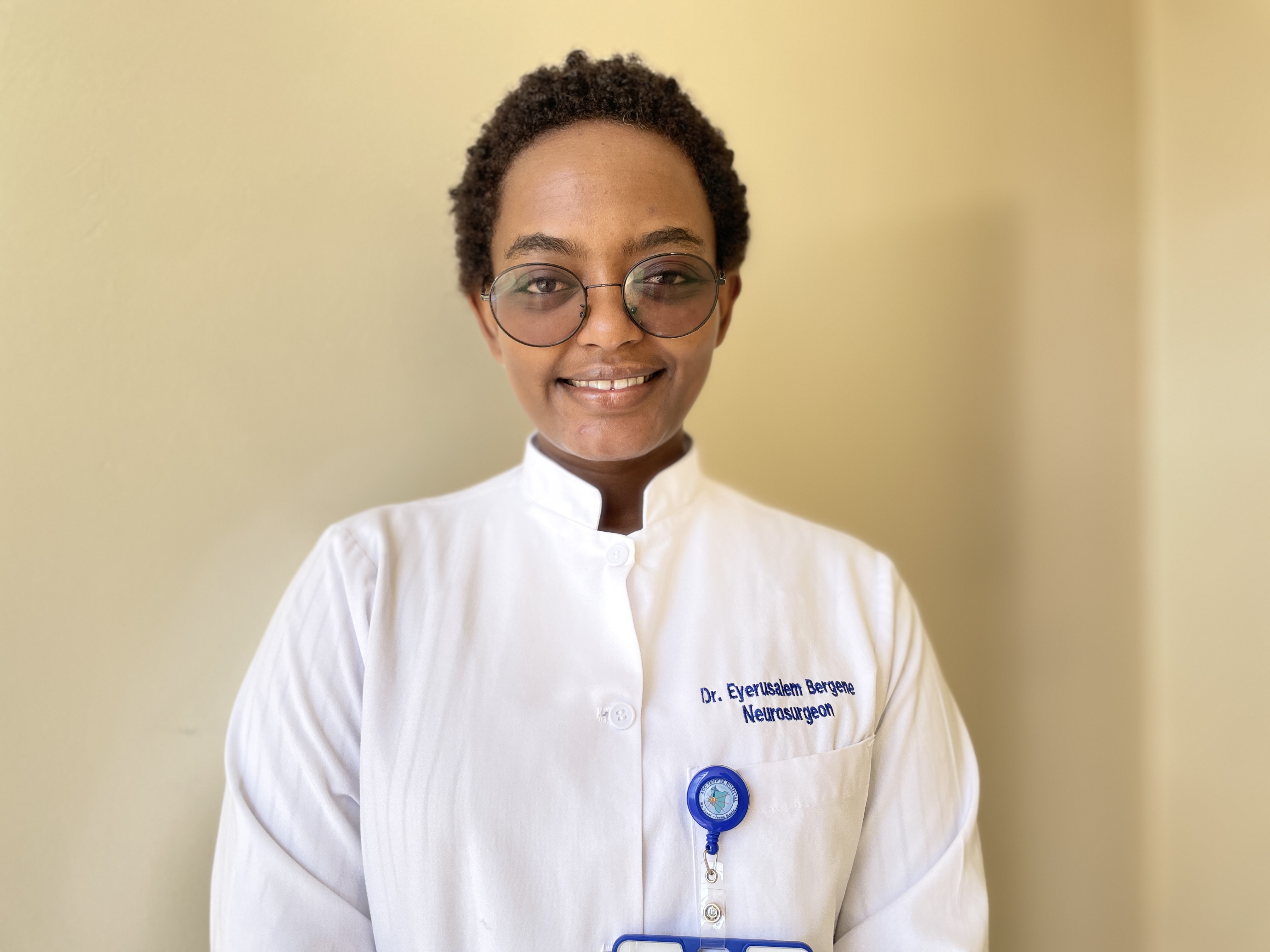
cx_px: 635
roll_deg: -0.8
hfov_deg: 67.3
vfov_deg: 53.1
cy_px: 476
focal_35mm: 26
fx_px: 954
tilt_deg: +2.8
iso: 50
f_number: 1.6
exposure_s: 1/467
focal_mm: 4.2
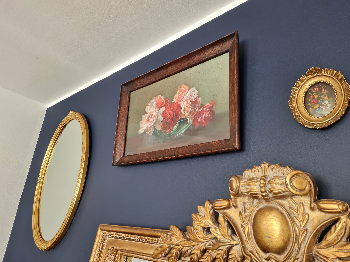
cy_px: 131
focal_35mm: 26
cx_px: 175
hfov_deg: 67.3
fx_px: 263
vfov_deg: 53.1
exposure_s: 1/100
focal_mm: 5.4
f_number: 1.8
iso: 160
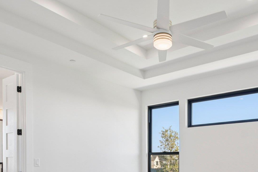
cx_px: 161
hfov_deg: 58.0
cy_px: 150
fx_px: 229
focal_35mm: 32
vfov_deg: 38.6
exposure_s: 1/60
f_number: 8
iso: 400
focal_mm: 11.5
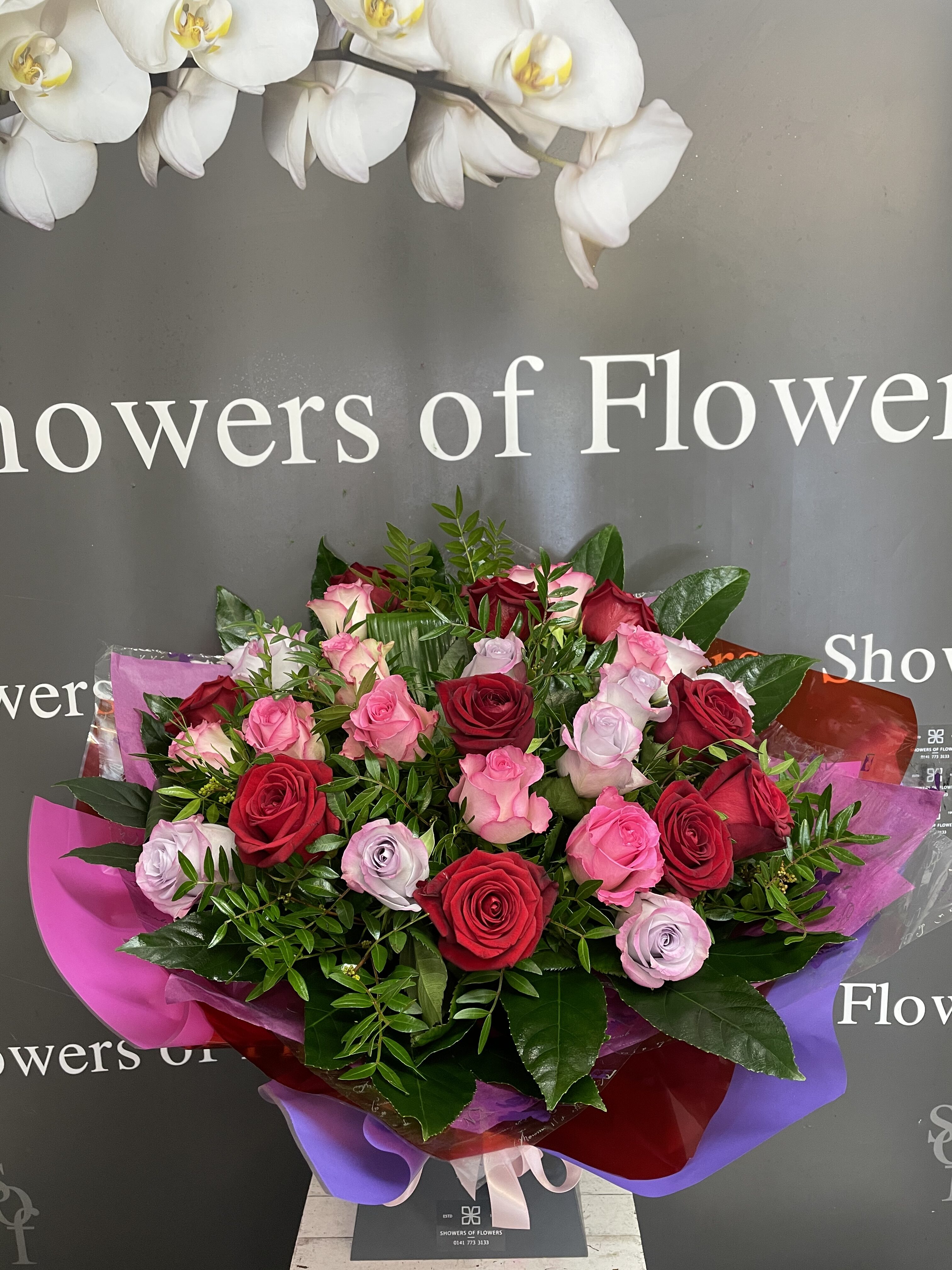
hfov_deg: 53.1
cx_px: 476
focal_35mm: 26
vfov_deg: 67.3
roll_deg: +1.6
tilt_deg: -11.6
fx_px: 953
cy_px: 635
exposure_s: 1/50
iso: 125
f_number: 1.6
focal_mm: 4.2
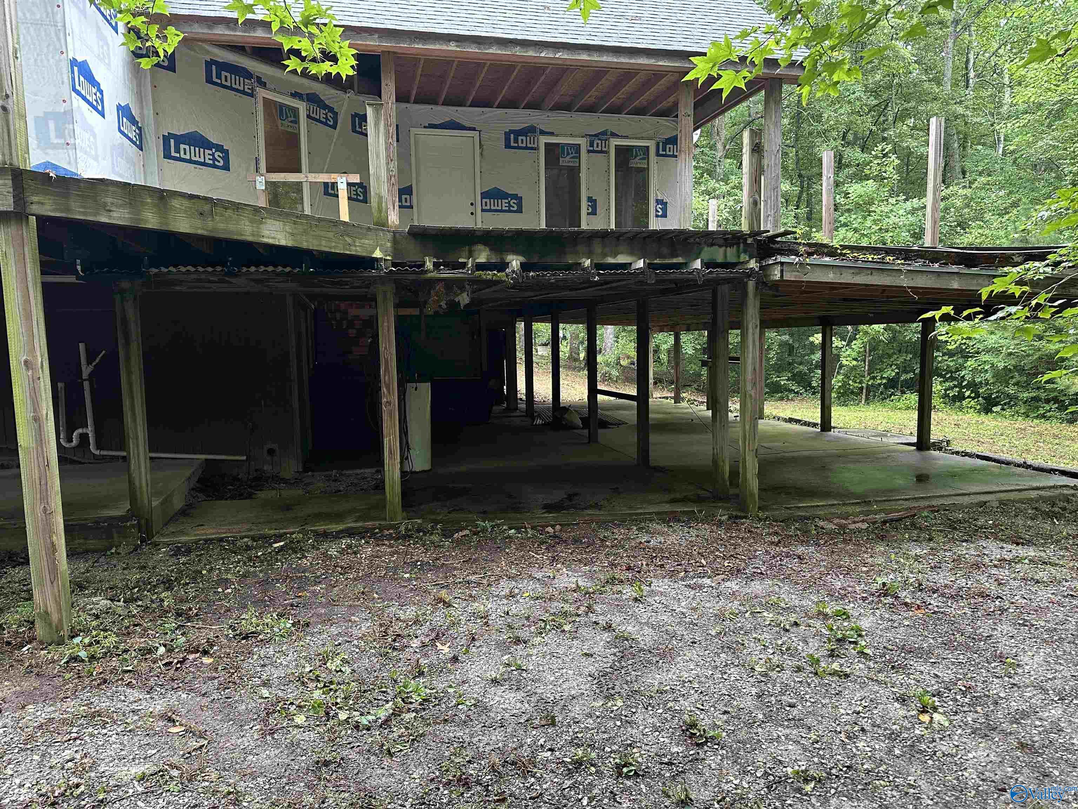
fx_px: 747
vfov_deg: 56.8
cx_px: 539
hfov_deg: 71.6
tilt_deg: -4.6
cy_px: 404
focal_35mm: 24
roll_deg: +0.5
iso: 250
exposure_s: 1/60
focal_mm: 6.86
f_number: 1.78
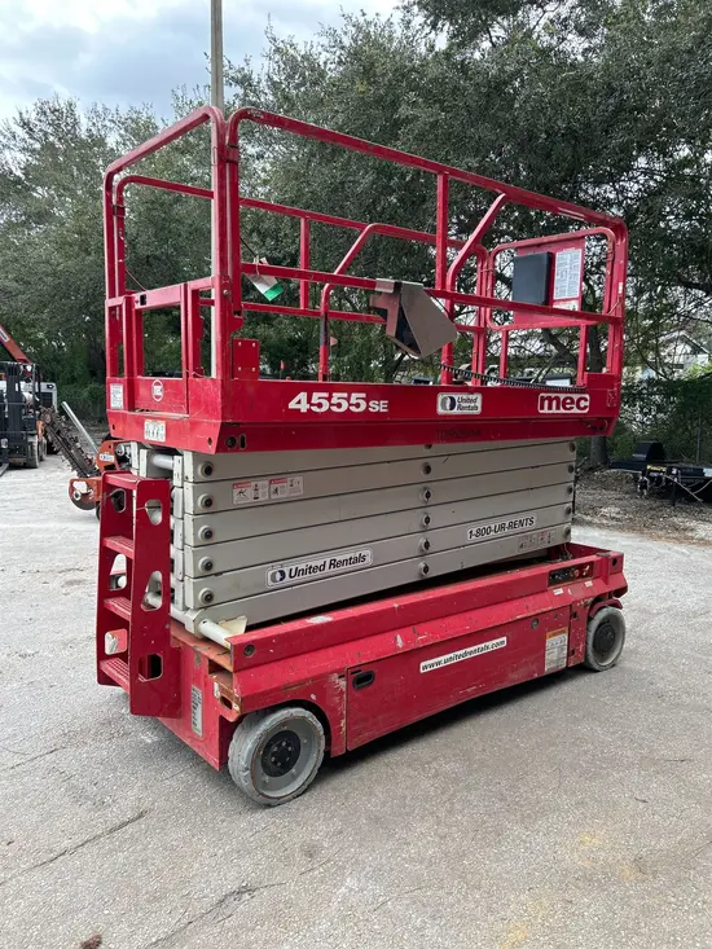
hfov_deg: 53.1
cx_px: 356
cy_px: 474
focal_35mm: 26
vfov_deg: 67.3
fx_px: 713
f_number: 1.5
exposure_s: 1/611
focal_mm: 5.7
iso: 50
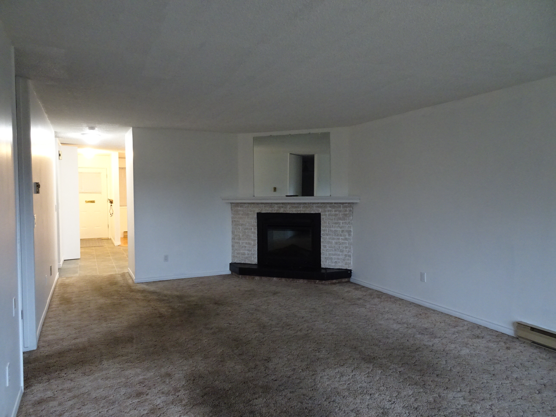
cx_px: 278
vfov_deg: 56.8
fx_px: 385
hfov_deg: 71.6
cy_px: 208
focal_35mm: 24
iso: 500
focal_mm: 4.1
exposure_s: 1/30
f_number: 3.5
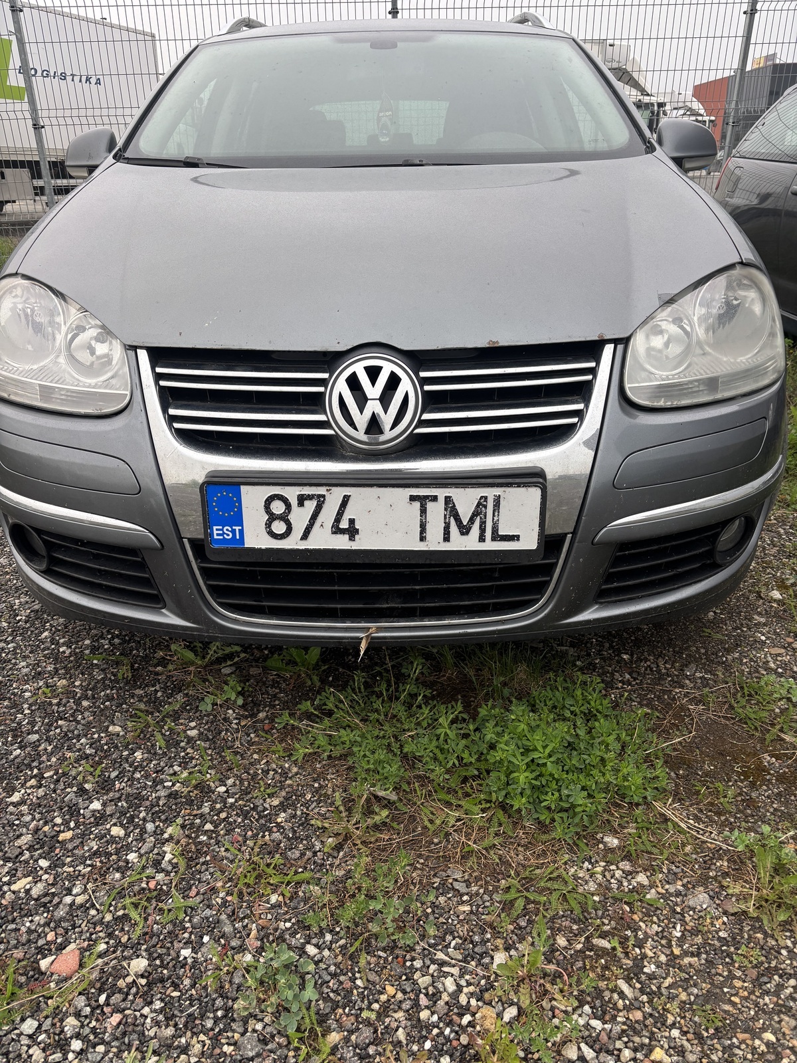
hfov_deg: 53.1
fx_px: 798
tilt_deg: -25.0
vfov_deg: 67.3
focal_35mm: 26
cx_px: 398
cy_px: 532
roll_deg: +2.6
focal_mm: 5.96
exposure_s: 1/126
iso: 40
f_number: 1.6
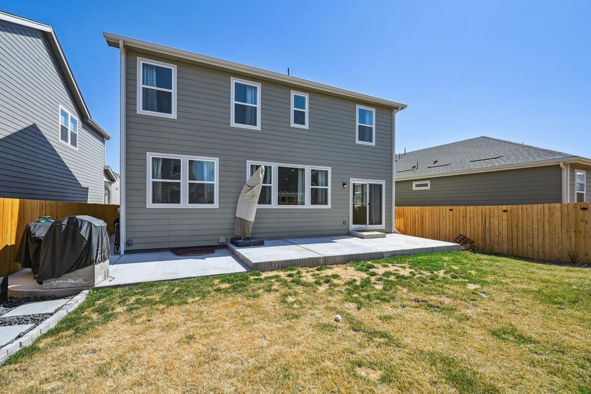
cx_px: 290
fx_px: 246
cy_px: 202
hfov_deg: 100.4
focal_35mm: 15
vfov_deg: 77.3
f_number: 11
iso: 400
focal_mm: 14
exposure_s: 1/500
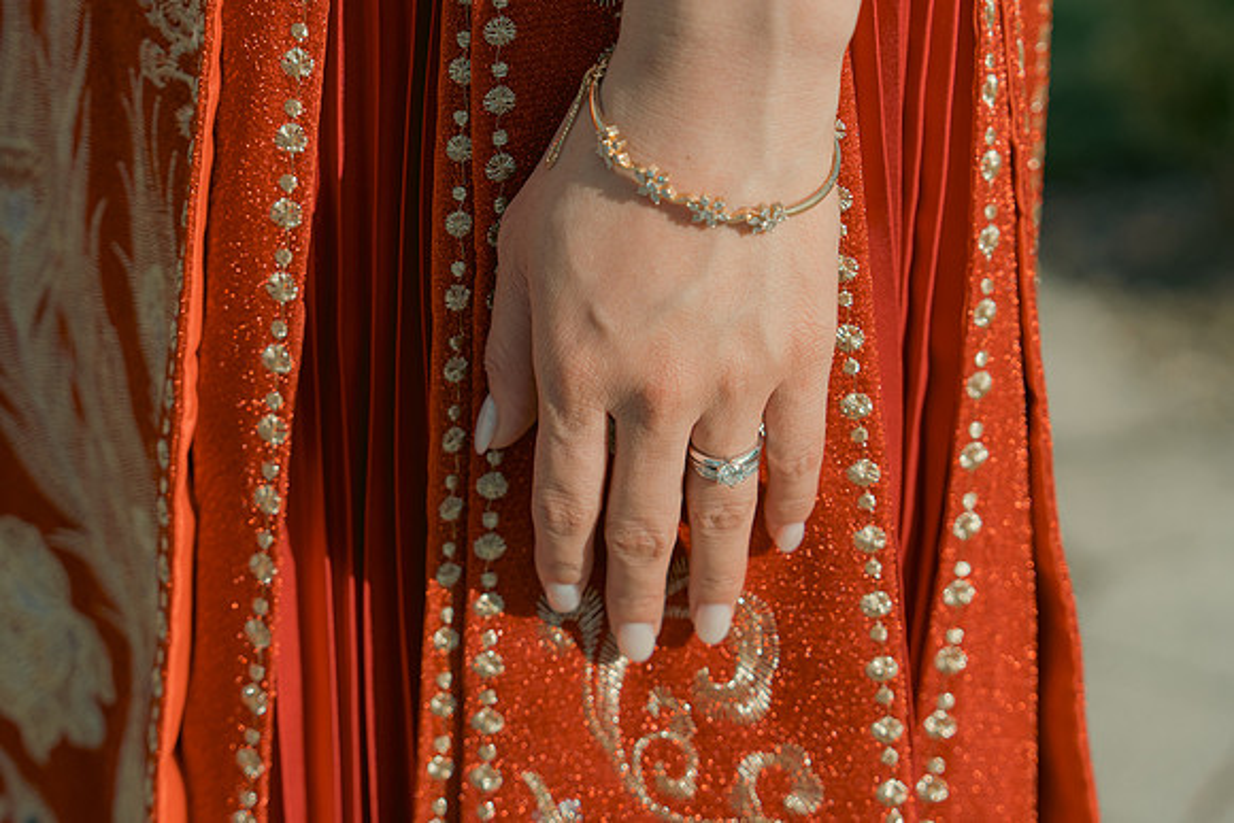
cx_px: 617
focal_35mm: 88
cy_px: 412
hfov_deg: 23.1
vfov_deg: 15.5
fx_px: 3017
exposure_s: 1/2000
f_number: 3.5
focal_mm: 59
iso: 160
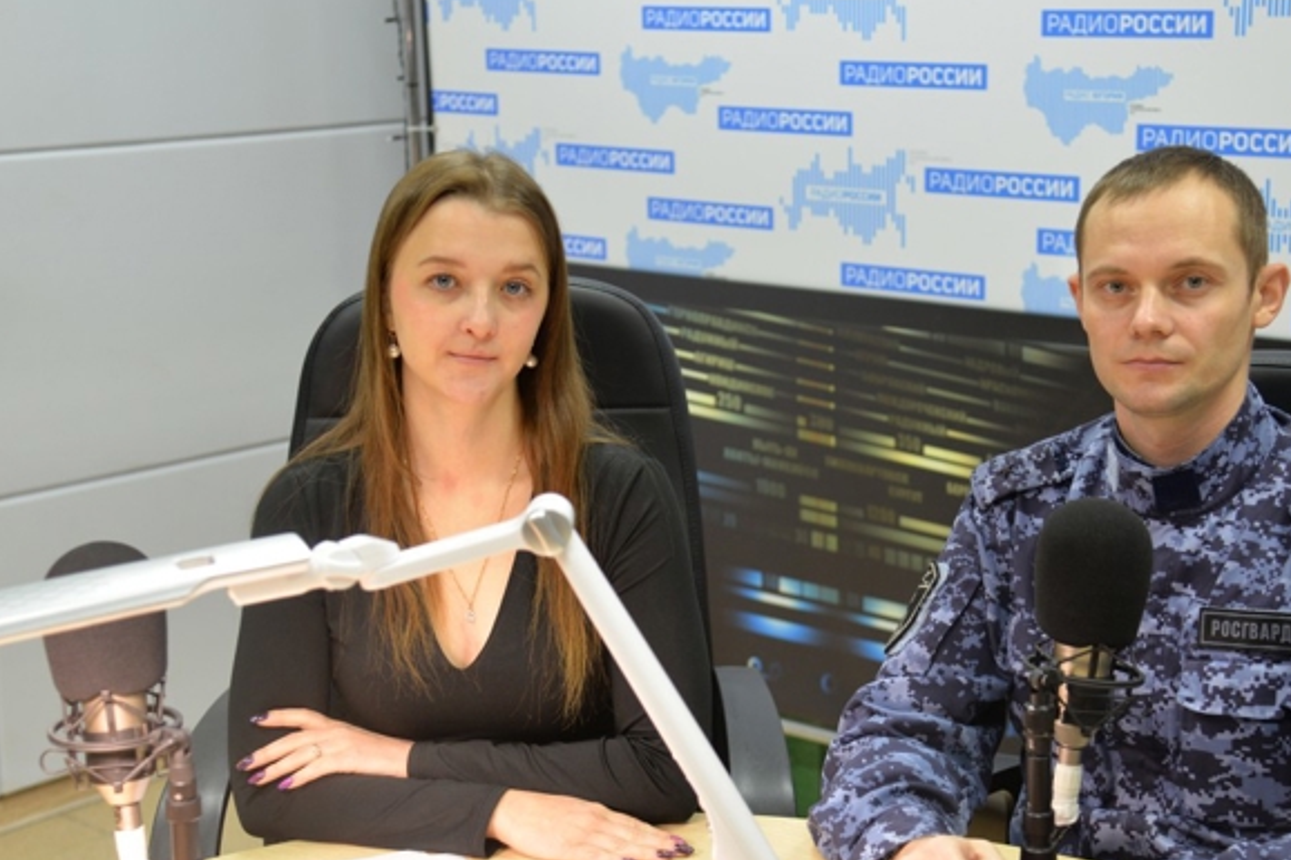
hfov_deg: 30.9
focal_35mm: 65
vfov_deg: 20.9
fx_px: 2330
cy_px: 389
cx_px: 723
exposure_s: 1/40
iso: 800
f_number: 4
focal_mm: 50
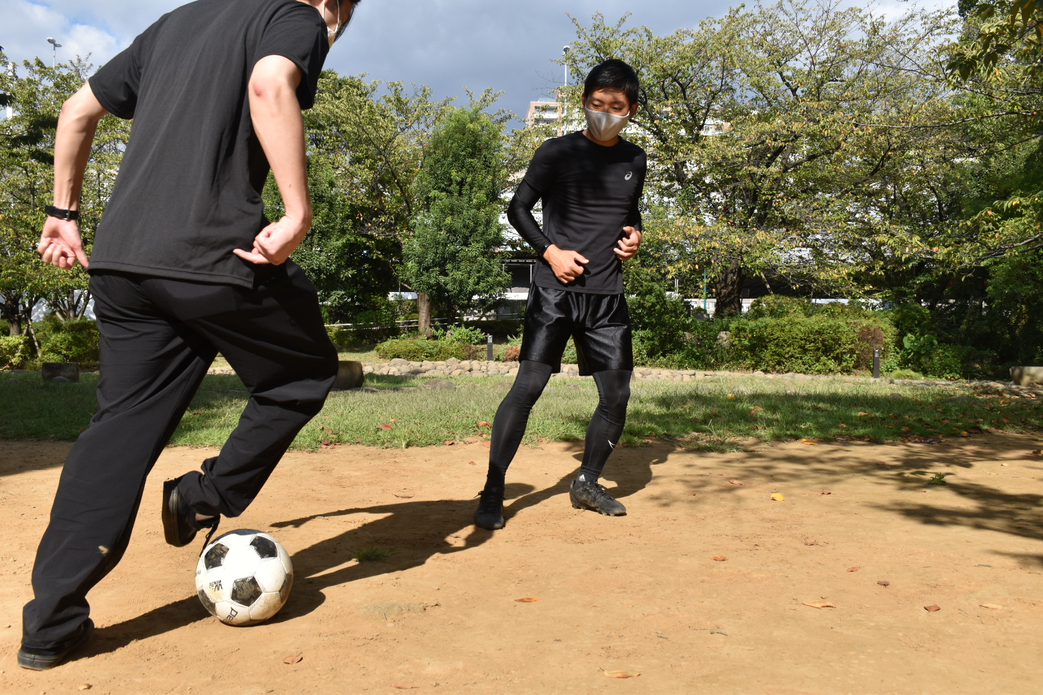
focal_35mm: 36
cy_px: 348
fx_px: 1043
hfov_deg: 53.1
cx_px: 522
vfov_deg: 36.9
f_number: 10
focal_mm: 24
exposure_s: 1/400
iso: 200
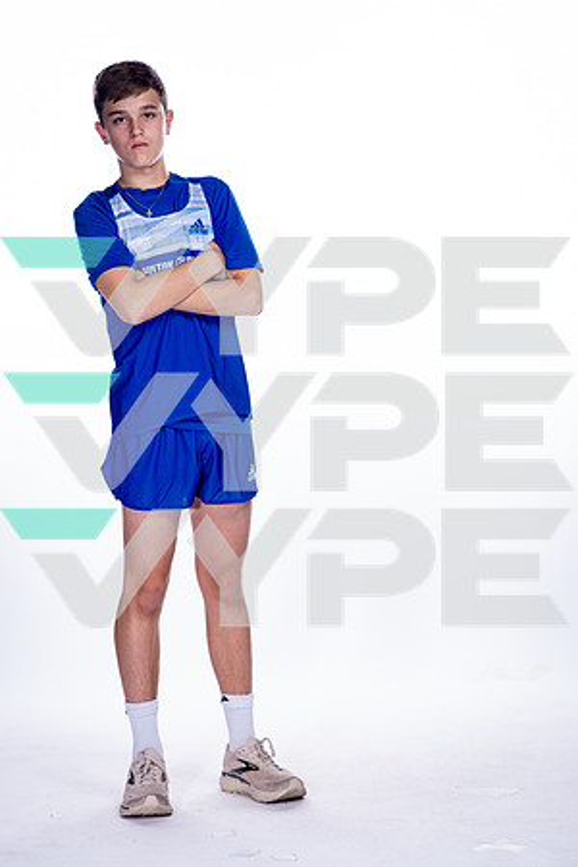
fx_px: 2938
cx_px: 289
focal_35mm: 122
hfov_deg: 11.2
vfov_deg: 16.8
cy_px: 434
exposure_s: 1/250
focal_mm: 122
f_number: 5.6
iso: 800
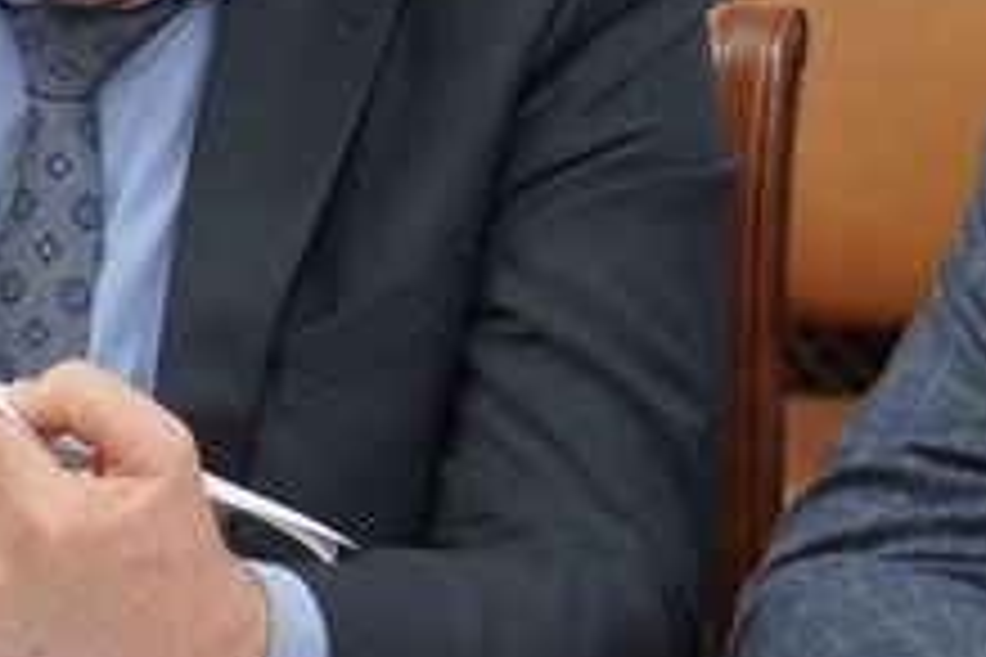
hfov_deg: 11.3
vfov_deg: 7.6
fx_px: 4952
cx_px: 770
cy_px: 200
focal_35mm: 181
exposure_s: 1/160
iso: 2500
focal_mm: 33
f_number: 4
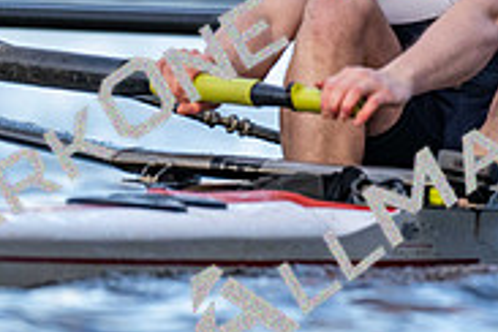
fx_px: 26364
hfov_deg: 1.1
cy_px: -37
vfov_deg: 0.7
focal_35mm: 1906
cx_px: 743
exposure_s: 1/2500
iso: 1400
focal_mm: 600
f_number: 4
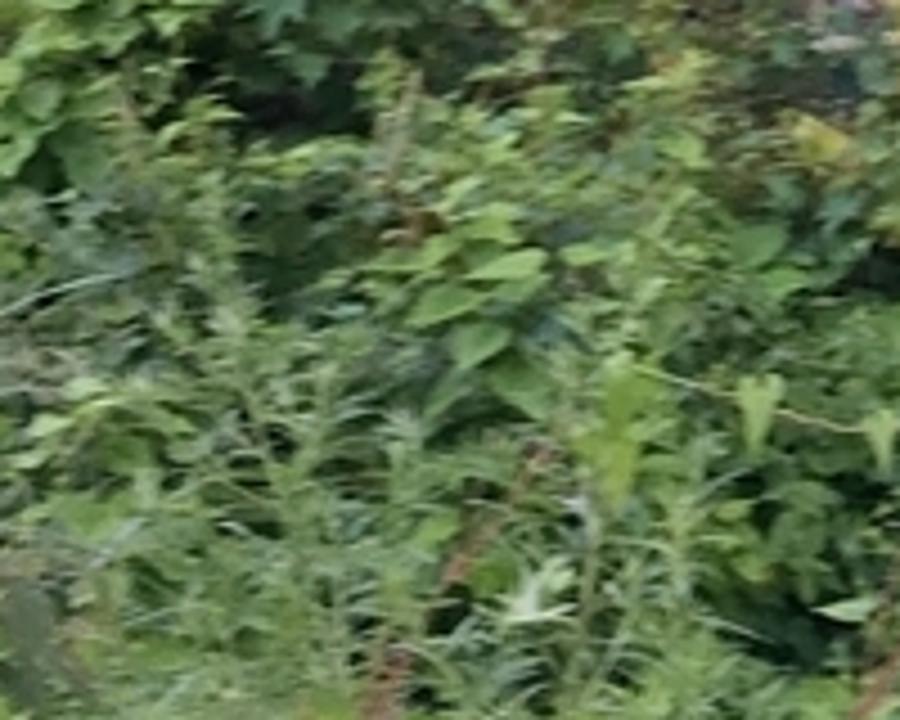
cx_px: 1688
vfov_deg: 8.2
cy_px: -1170
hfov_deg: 10.6
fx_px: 4528
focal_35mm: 170
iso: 25
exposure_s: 1/125
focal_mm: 4.15
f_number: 2.2
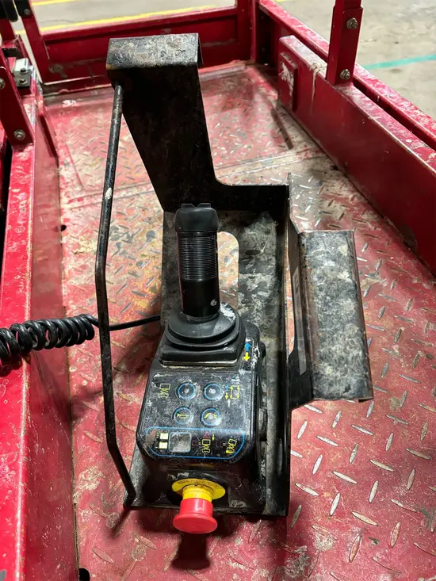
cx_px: 218
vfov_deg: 67.3
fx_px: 437
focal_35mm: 26
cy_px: 290
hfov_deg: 53.1
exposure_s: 1/60
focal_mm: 5.96
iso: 400
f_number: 1.6
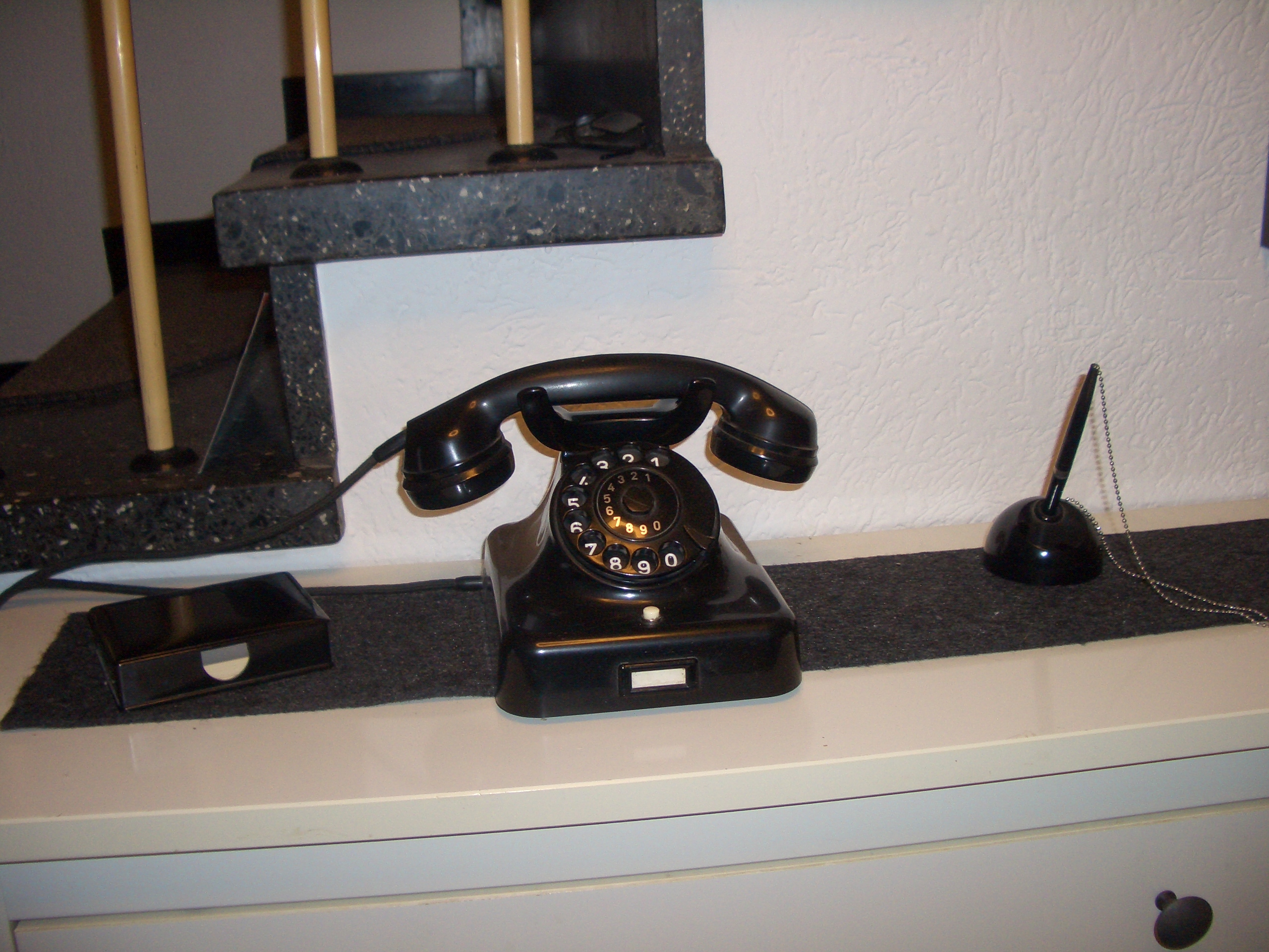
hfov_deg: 52.6
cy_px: 476
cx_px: 634
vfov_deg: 40.7
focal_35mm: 35
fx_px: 1283
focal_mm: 5.8
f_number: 2.6
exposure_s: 1/60
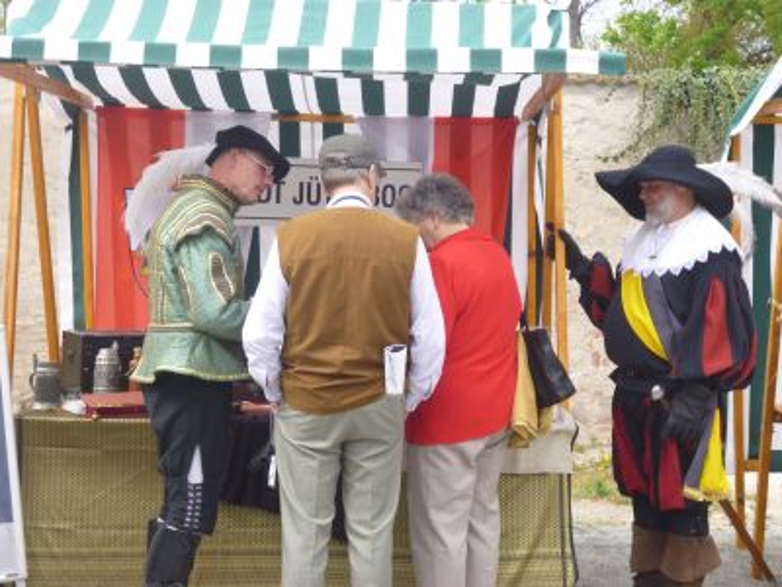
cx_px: 391
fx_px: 1559
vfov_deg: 21.3
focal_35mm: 69
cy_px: 294
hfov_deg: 28.2
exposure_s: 1/125
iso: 100
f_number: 4.5
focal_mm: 12.3
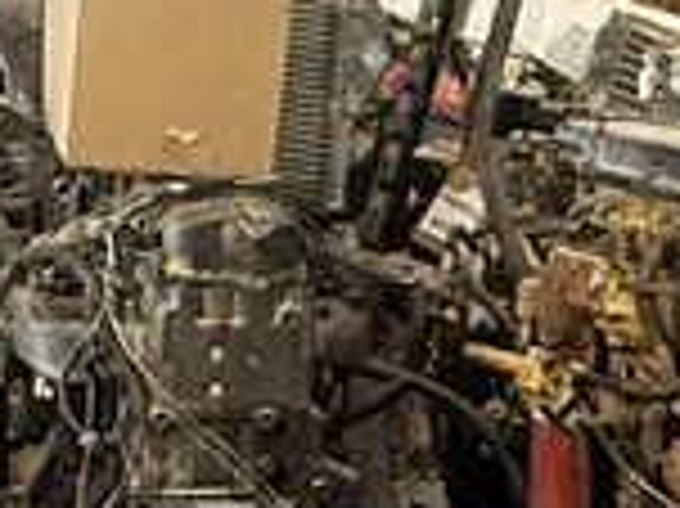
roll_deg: -1.4
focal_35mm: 95
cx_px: -198
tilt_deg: -6.2
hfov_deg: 19.2
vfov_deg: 15.4
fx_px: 1865
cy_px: 54
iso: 320
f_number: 2.2
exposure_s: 1/120
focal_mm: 2.22
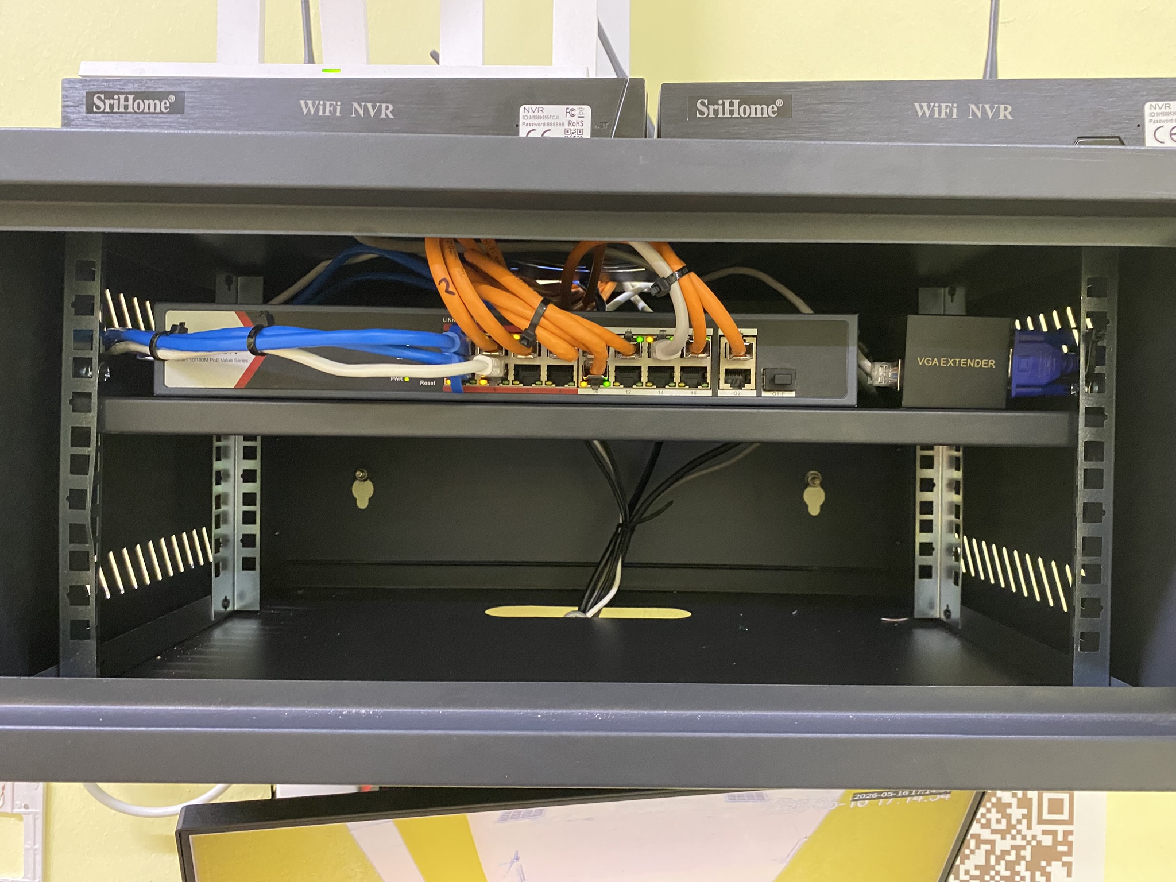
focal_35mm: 26
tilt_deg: +1.0
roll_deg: -1.7
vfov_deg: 53.1
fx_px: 883
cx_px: 588
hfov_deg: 67.3
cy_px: 441
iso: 500
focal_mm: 4.25
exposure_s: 1/33
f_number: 1.8
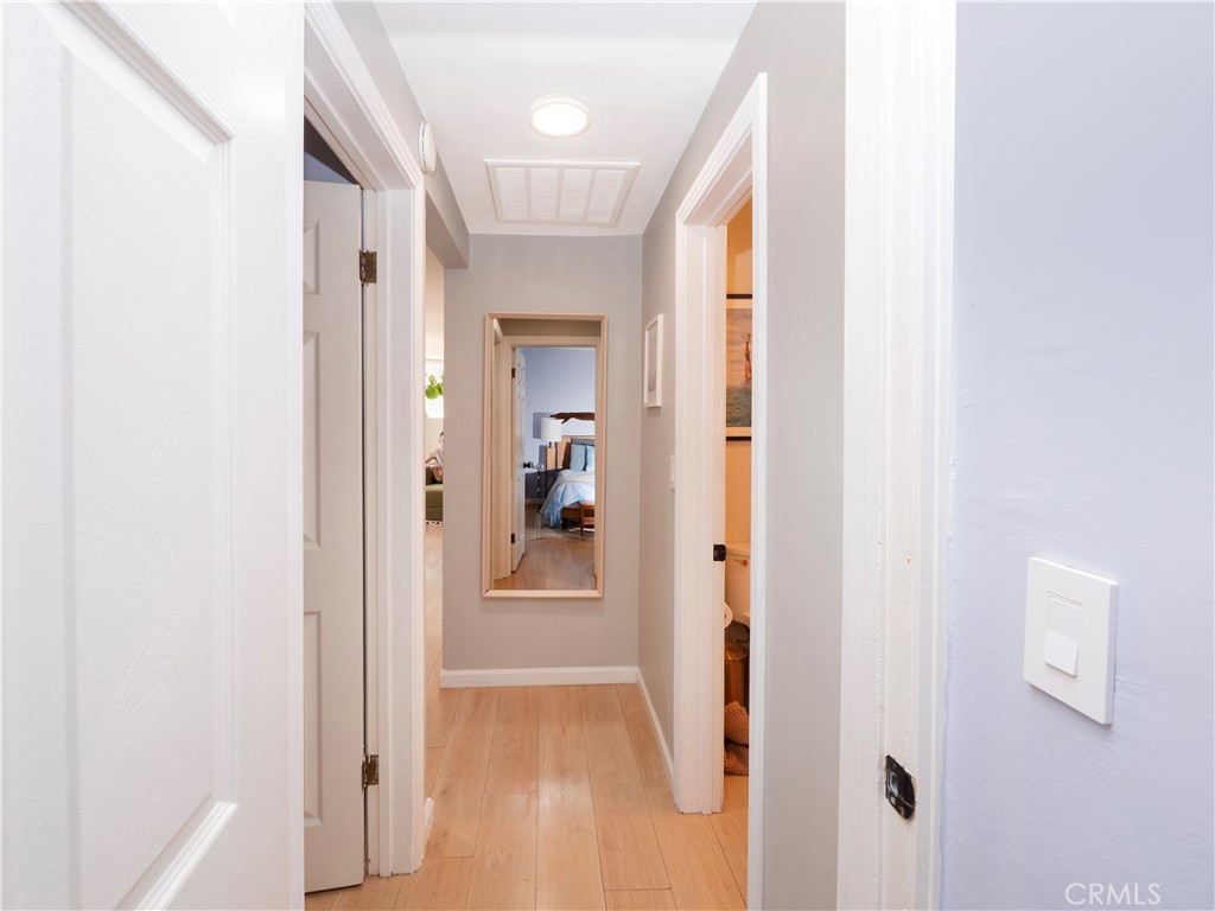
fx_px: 526
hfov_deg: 98.2
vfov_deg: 81.7
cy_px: 456
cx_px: 608
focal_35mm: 15
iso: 400
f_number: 8
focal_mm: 7
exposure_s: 1/13
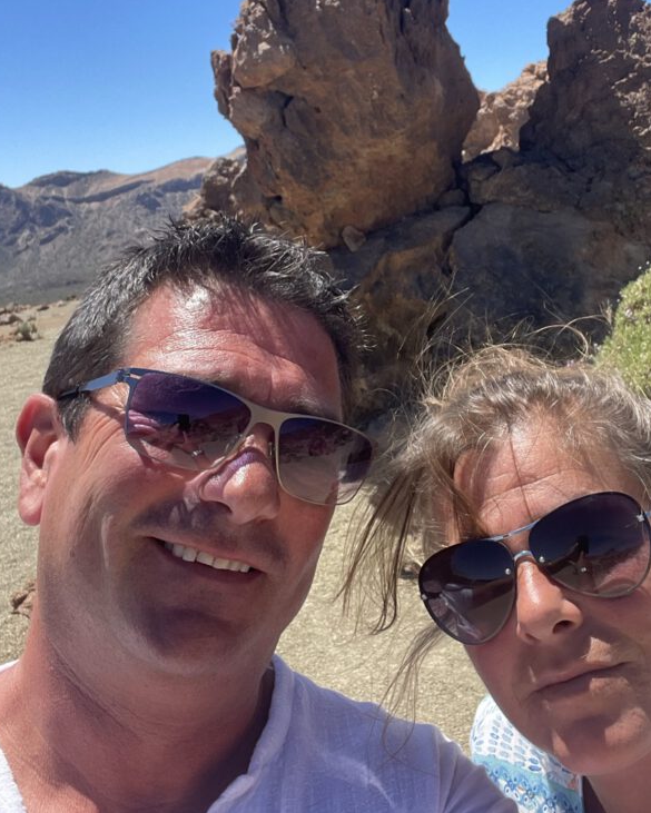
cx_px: 414
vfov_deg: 44.7
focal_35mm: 41
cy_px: 370
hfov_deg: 36.3
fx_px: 987
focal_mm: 2.71
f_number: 2.2
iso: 25
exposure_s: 1/478
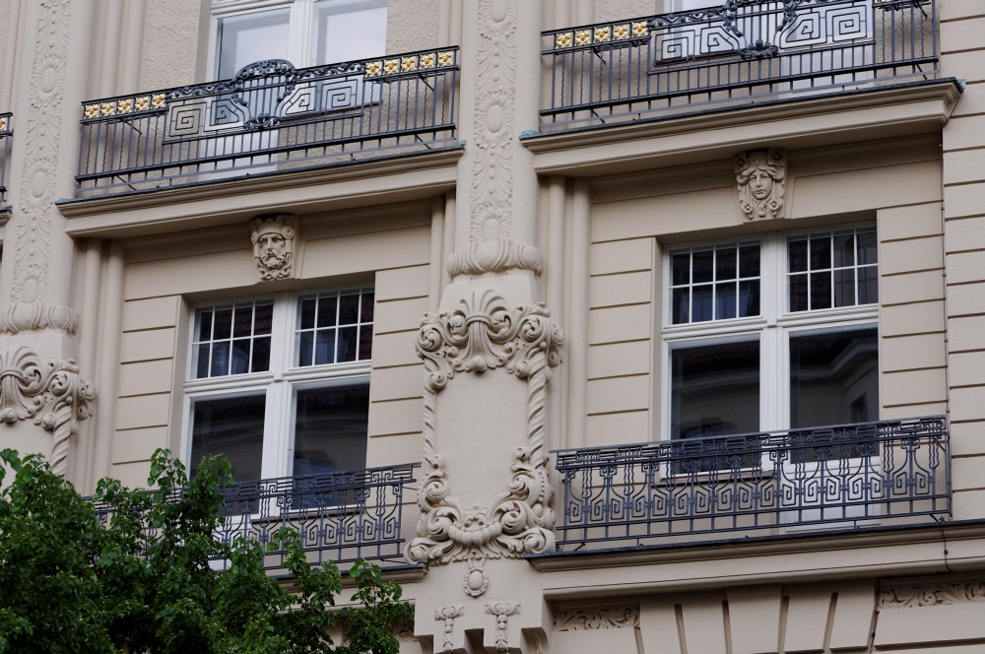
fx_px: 2787
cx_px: 492
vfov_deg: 13.4
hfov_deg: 20.0
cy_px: 327
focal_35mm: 102
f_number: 4.2
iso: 400
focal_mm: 68
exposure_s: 1/500
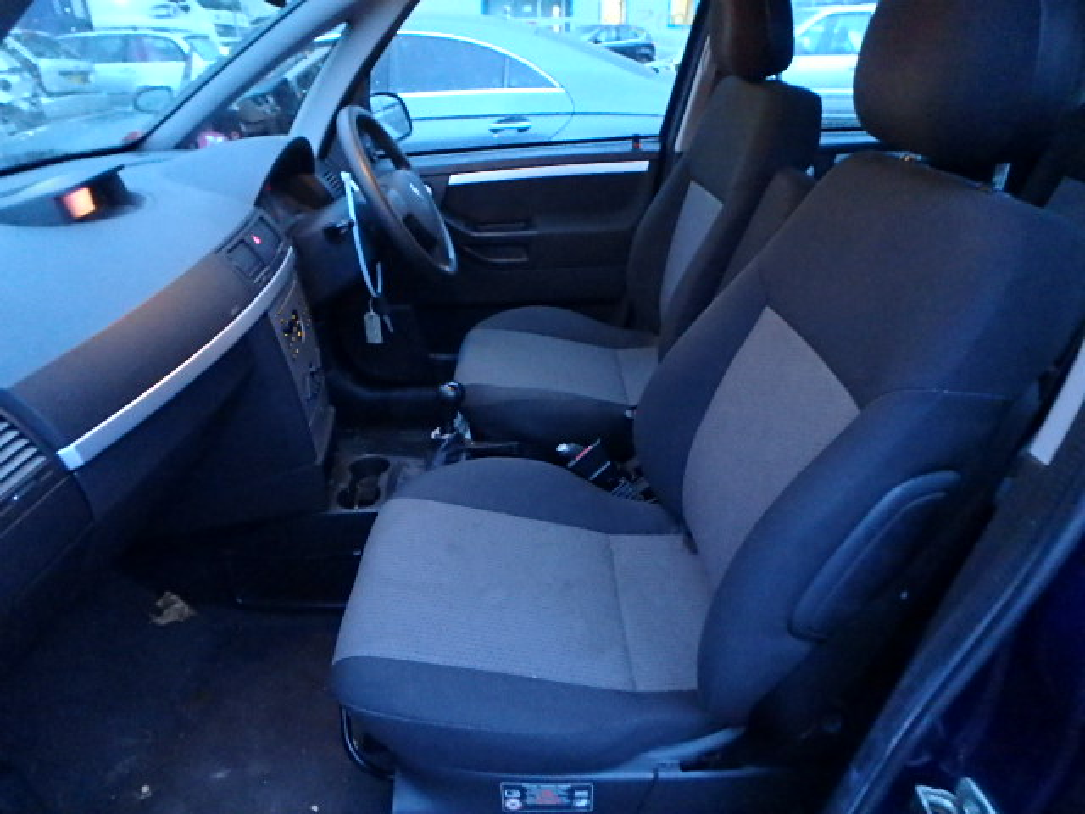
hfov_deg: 79.0
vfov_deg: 63.4
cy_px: 407
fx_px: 658
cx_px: 542
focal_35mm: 21
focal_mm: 3.7
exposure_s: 1/8
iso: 1600
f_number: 3.5
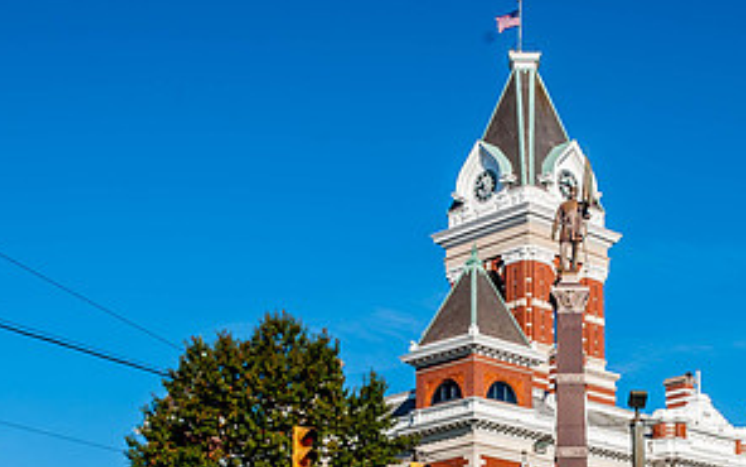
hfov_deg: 28.3
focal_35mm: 72
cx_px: 537
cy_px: 444
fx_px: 1464
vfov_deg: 17.7
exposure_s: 1/100
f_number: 13
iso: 100
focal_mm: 24
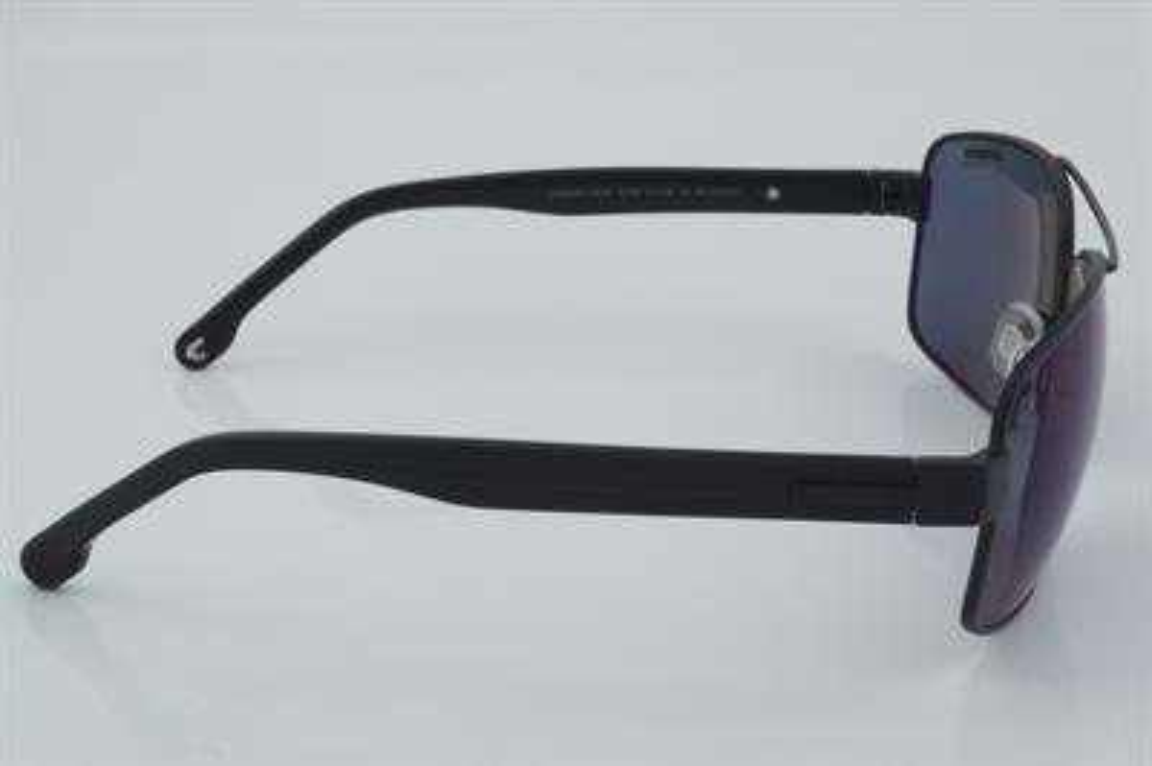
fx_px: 2398
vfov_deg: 18.2
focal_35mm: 75
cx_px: 576
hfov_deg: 27.0
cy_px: 383
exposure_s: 1/4
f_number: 32
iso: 100
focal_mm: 50
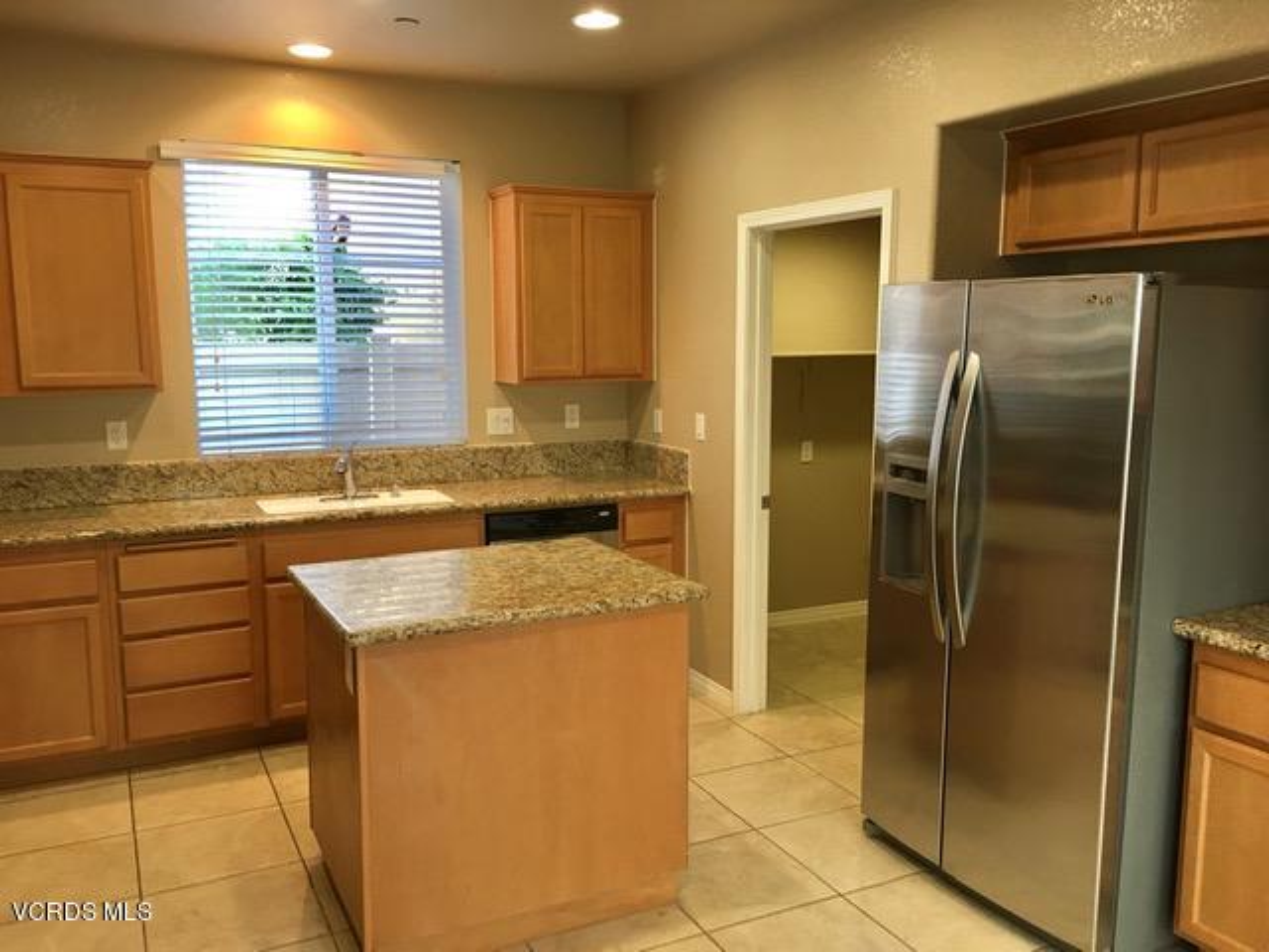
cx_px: 634
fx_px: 1063
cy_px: 476
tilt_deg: -7.2
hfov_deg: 61.7
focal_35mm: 29
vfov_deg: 48.2
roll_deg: -0.3
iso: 80
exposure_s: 1/30
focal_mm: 4.15
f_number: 2.2
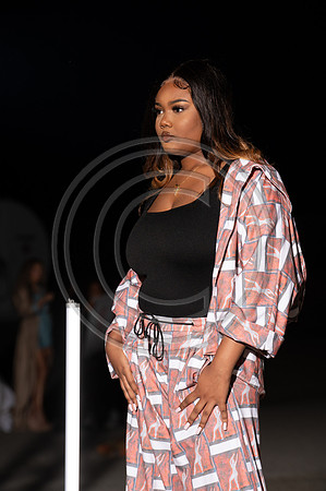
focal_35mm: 155
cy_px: 246
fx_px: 2110
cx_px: 163
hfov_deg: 8.8
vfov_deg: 13.3
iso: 1000
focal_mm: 155
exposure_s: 1/200
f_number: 6.3
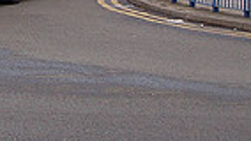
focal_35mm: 270
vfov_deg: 4.4
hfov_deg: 7.8
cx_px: -154
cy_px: -154
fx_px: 1798
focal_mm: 42
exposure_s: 1/800
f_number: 5.3
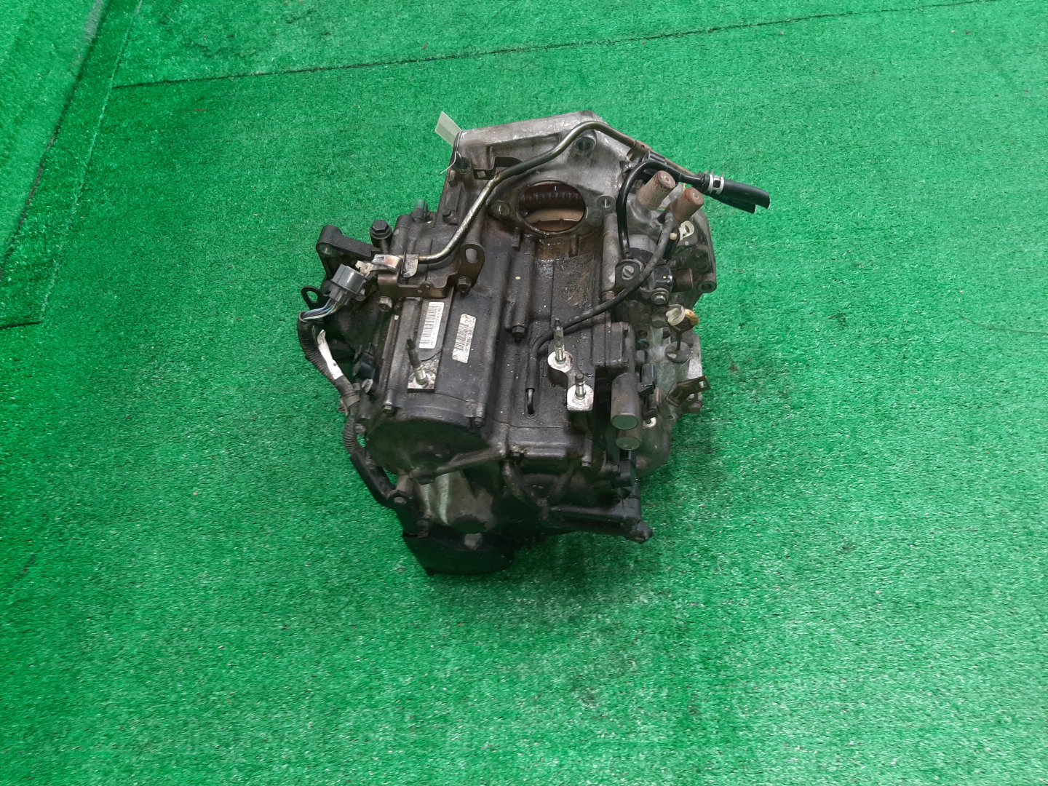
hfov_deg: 67.3
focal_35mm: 26
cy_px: 393
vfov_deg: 53.1
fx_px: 787
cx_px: 524
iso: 171
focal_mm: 3.93
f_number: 1.7
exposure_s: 1/50
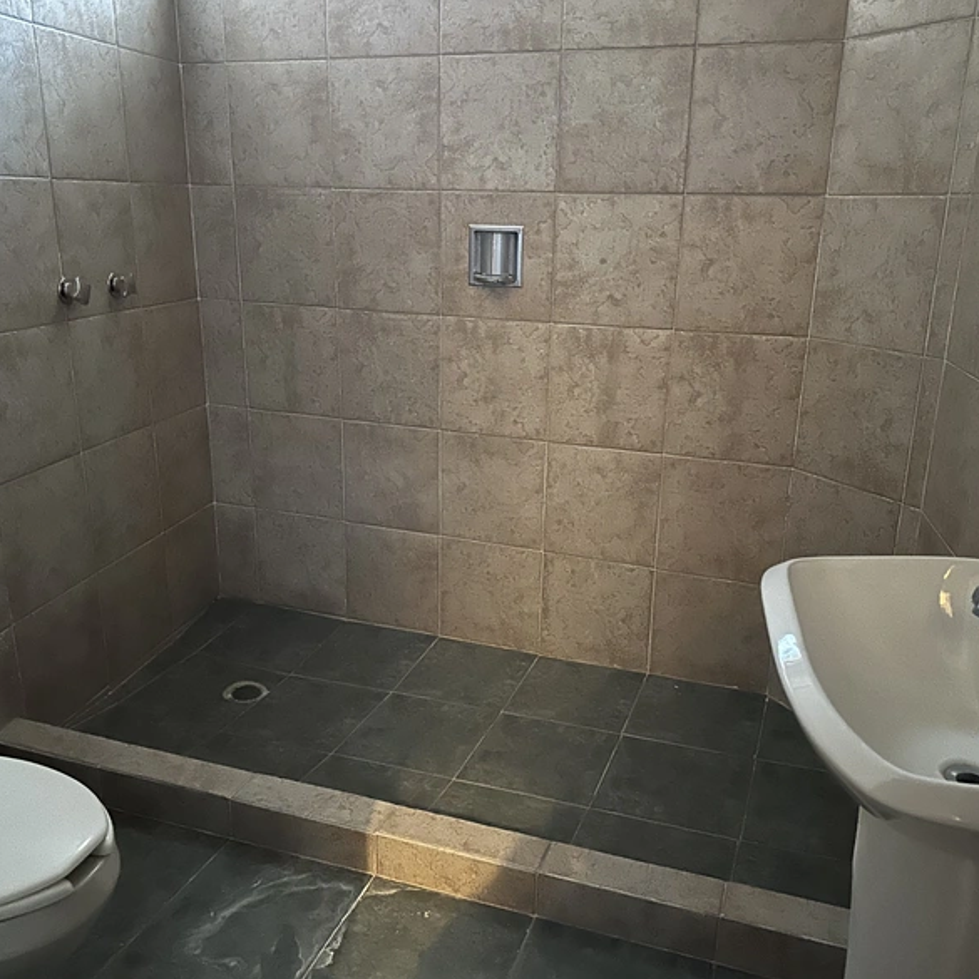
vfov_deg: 55.6
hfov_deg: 55.6
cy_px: 499
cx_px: 492
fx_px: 928
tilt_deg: -16.4
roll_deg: -0.3
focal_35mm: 29
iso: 1600
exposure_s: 1/24
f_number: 1.78
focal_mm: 6.86
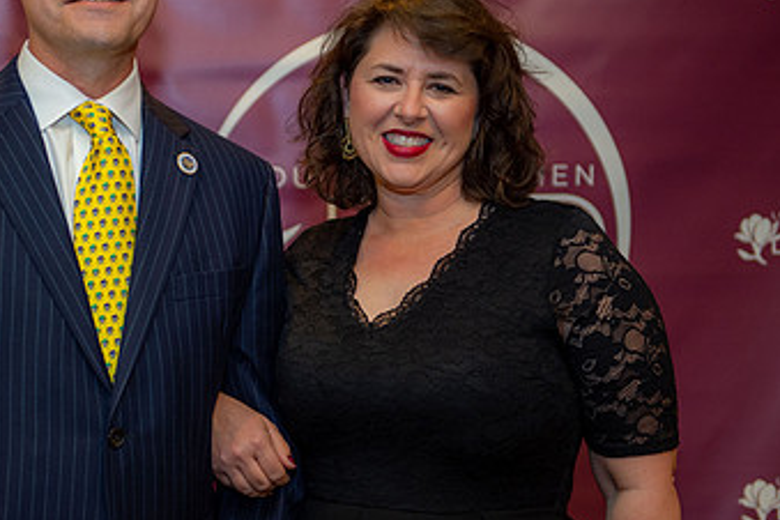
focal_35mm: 94
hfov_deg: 21.5
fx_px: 2037
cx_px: 209
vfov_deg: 14.5
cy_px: 219
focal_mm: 55
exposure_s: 1/125
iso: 1000
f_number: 2.8
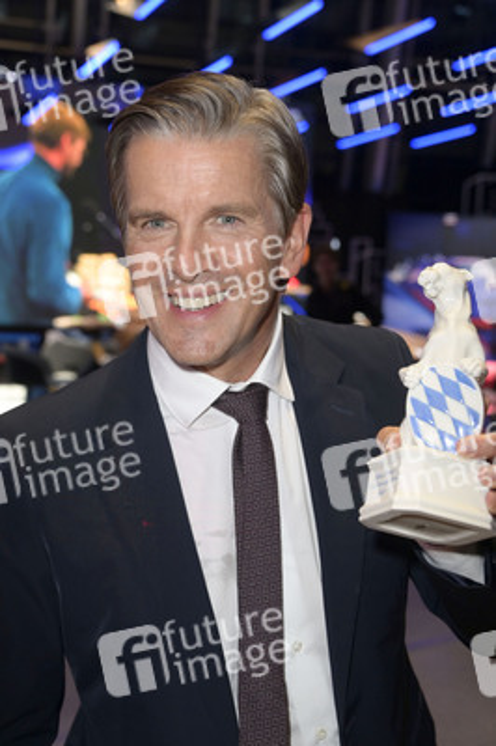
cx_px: 248
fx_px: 1139
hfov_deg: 24.6
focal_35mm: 55
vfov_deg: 36.3
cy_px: 373
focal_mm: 55
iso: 2000
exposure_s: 1/125
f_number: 5.6
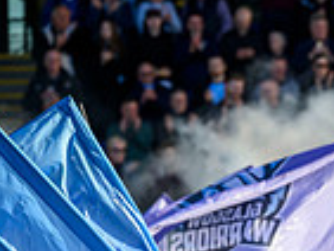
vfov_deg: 3.3
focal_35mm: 455
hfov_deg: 4.3
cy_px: 416
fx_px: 4394
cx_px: 659
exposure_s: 1/1250
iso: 500
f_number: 4.5
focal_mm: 115
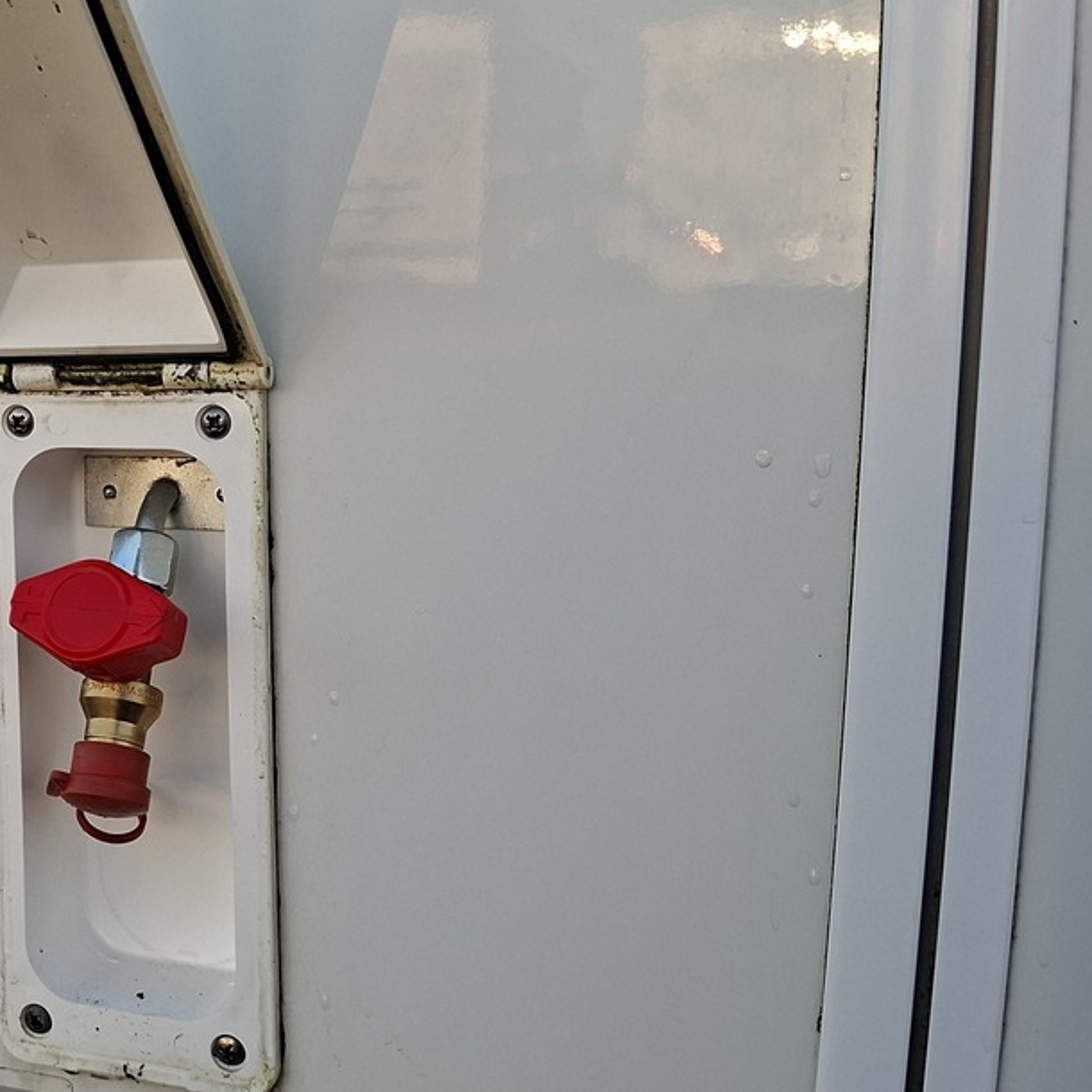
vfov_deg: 35.4
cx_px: 38
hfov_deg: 32.9
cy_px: 525
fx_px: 1713
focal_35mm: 48
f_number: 1.8
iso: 50
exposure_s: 1/311
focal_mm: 5.54
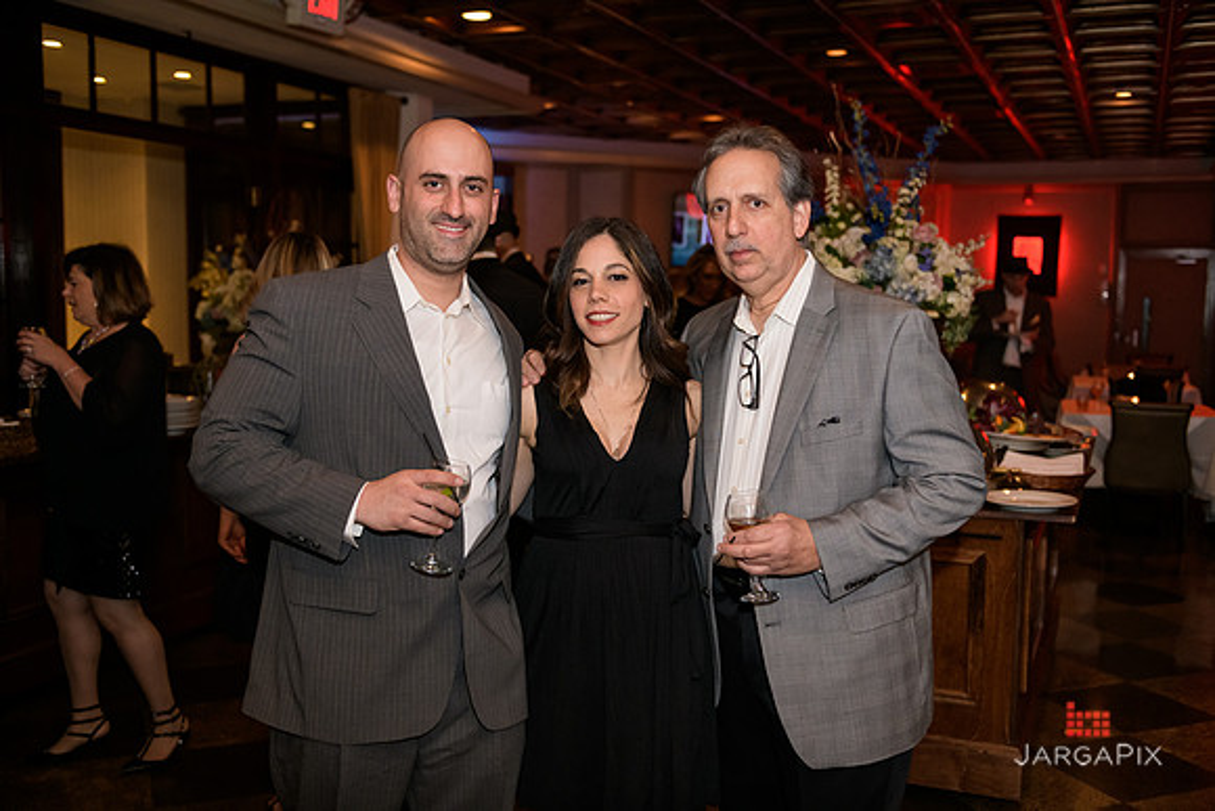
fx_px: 1215
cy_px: 406
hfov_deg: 53.1
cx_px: 608
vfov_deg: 36.9
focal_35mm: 36
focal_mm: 36
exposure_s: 1/125
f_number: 3.2
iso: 1600
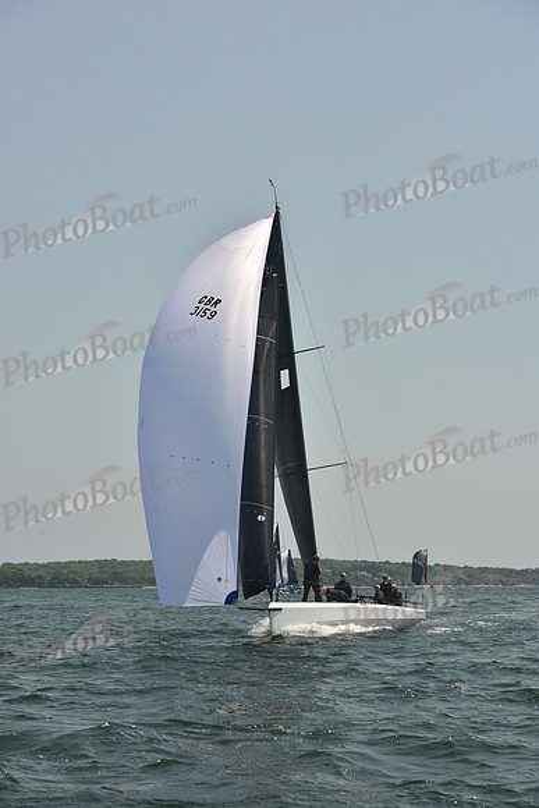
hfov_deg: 19.5
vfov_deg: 28.8
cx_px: 270
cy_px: 404
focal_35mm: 70
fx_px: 1571
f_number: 7.1
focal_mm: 70
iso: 250
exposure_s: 1/640
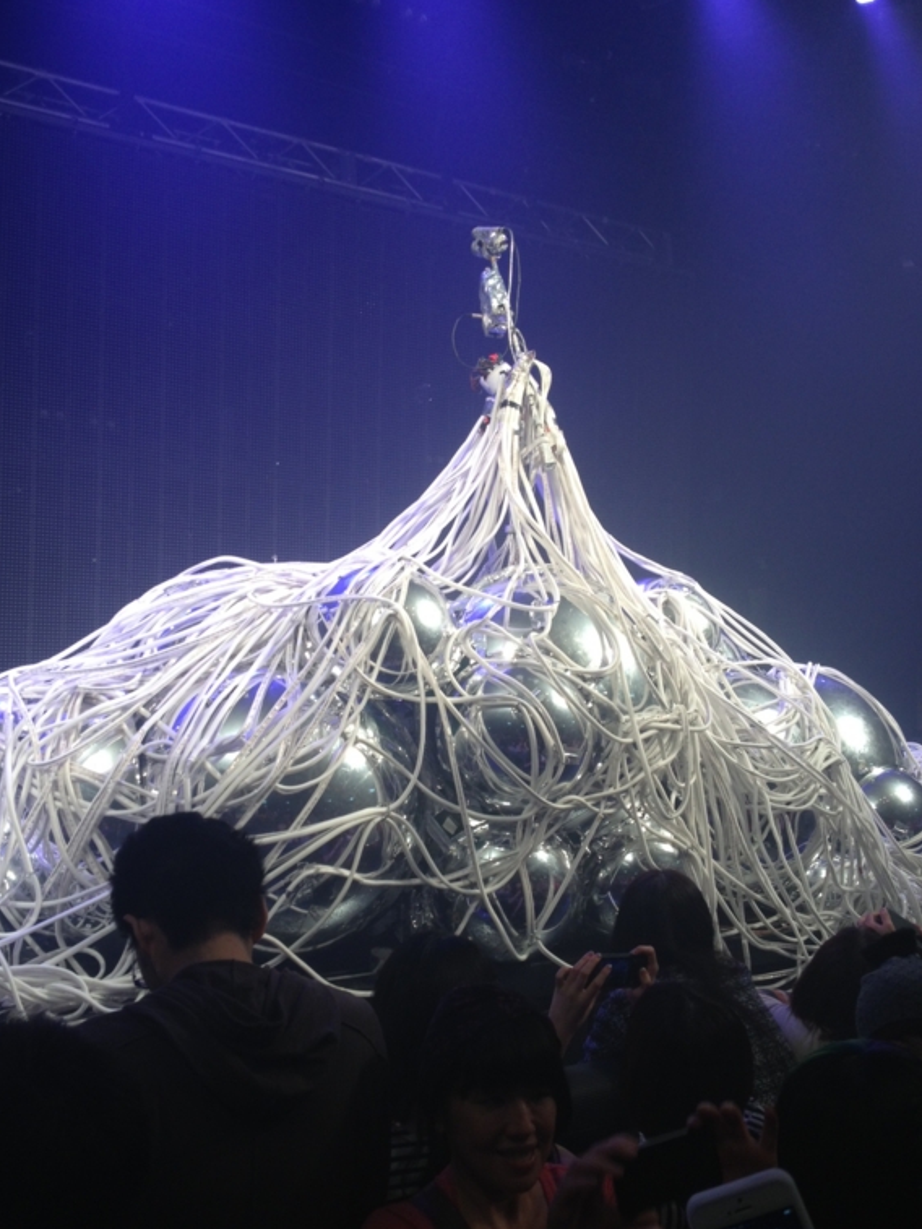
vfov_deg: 50.1
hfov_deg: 38.7
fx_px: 1314
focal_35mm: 37
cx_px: 437
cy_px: 643
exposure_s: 1/60
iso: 64
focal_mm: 4.28
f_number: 2.4
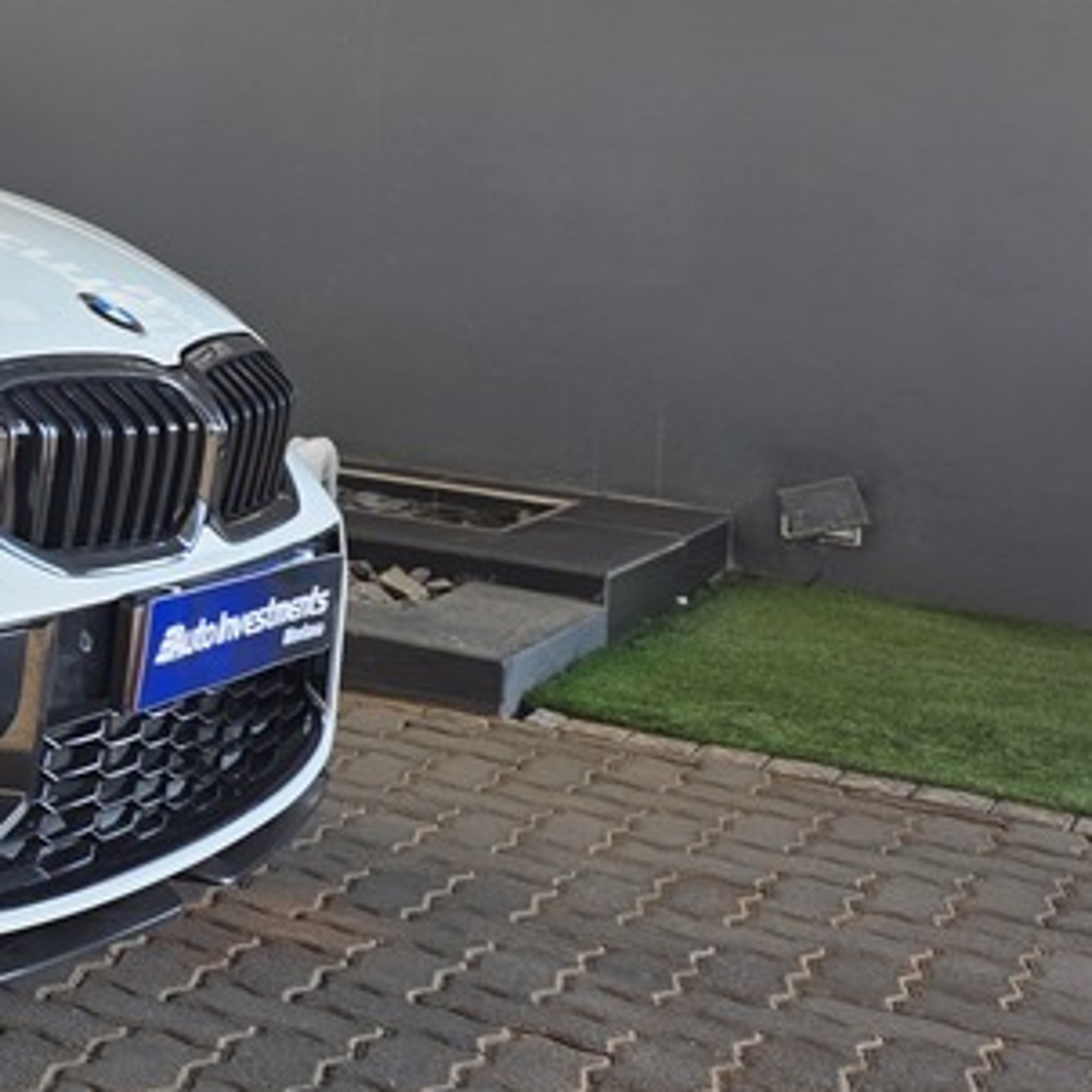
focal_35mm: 69
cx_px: -550
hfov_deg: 21.1
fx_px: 2463
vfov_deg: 24.4
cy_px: 148
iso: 12
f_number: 1.7
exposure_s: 1/61
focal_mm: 6.25
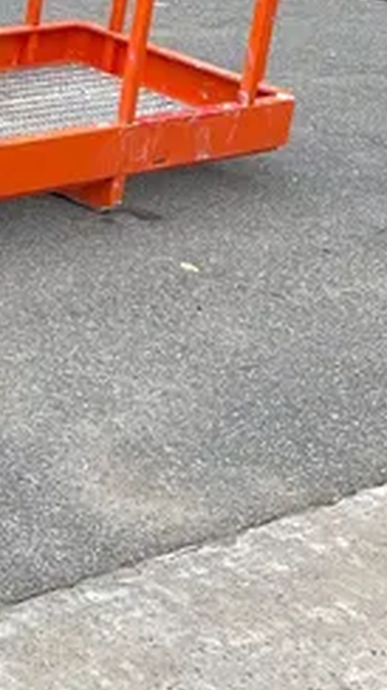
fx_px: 1553
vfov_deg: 24.2
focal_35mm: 85
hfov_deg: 12.7
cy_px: 55
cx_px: -353
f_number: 1.6
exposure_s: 1/1335
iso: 32
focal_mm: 4.2
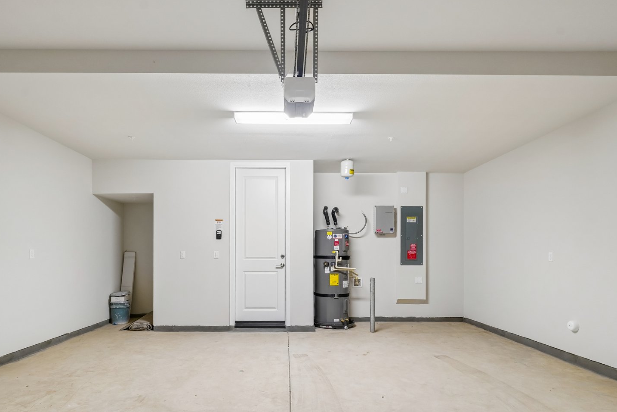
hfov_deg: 83.9
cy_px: 244
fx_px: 343
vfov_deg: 61.5
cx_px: 297
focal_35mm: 20
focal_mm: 14
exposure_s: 1/5
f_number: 8
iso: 400
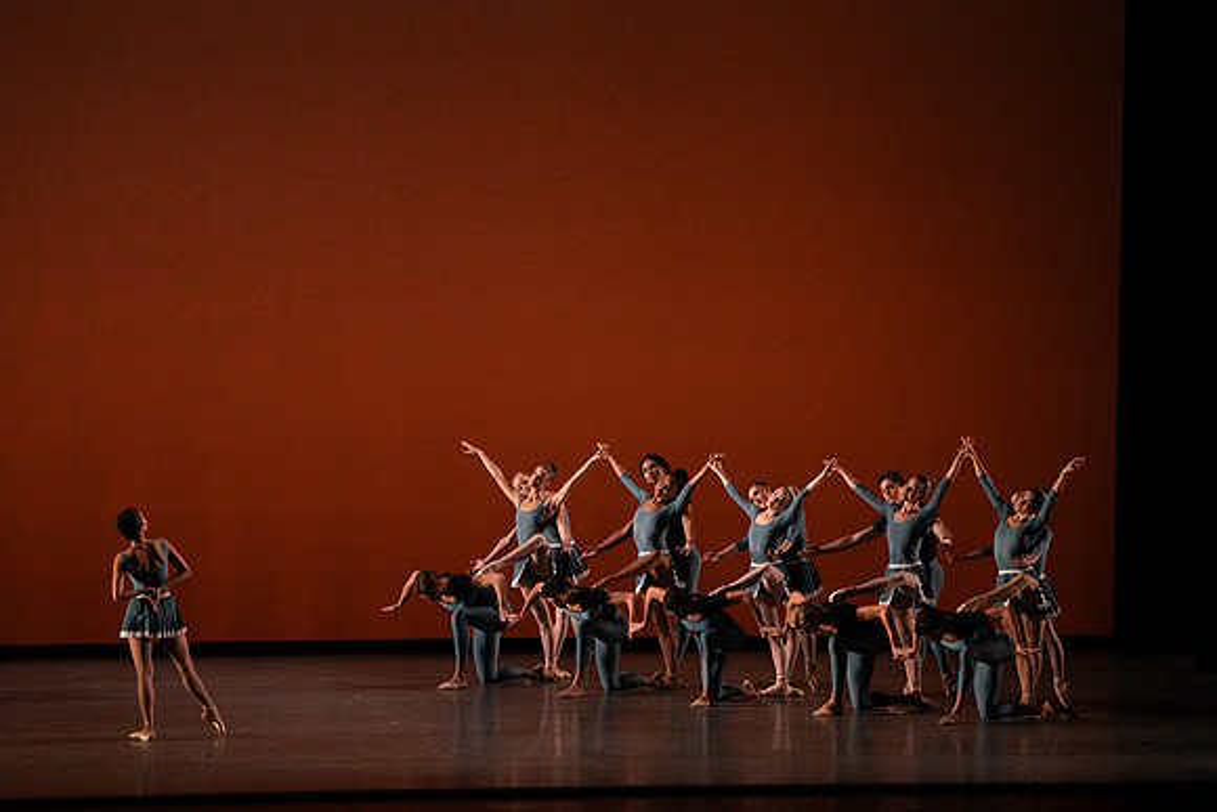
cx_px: 608
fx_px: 5545
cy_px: 406
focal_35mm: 164
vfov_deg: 8.4
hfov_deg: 12.5
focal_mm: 164
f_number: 8
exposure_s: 1/400
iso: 5000
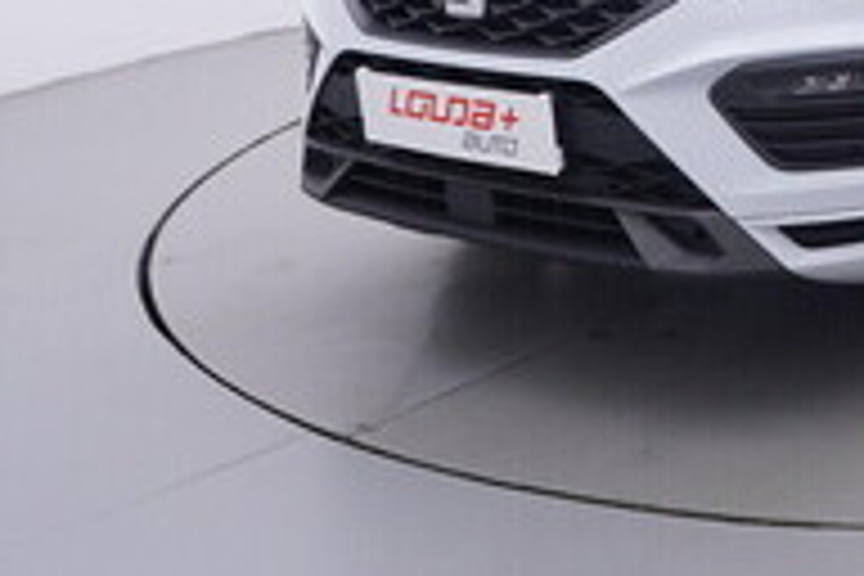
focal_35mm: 64
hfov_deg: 27.0
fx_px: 1546
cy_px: -88
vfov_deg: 20.0
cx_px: 1082
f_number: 5
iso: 200
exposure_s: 1/80
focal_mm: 15
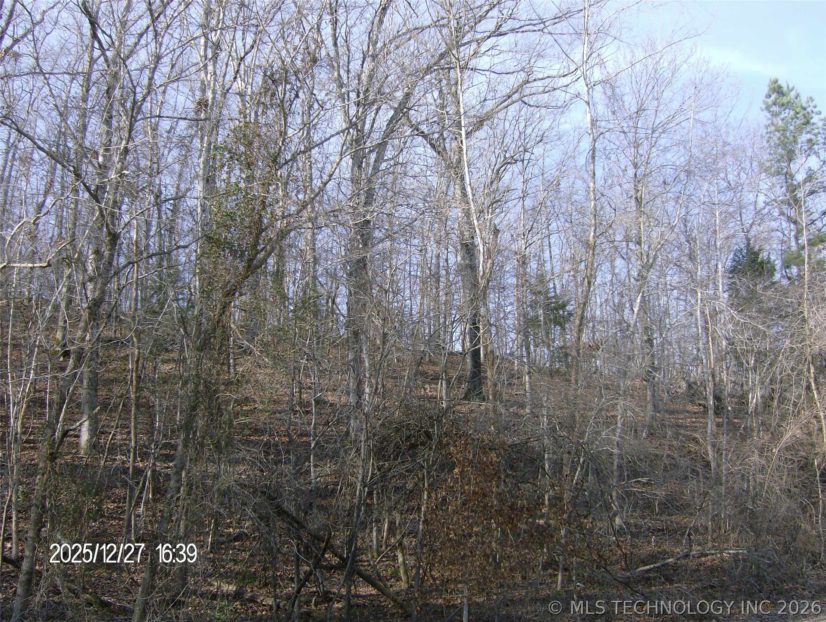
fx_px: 860
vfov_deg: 39.7
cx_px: 413
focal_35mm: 36
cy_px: 311
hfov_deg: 51.3
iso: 100
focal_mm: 6
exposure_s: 1/254
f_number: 4.7
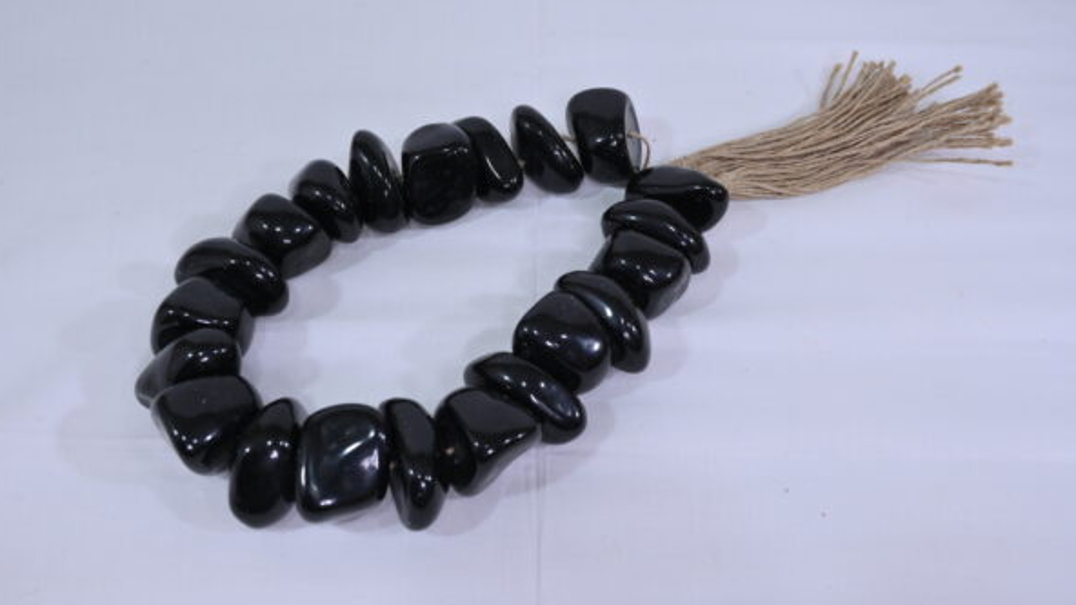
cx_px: 534
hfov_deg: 56.6
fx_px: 999
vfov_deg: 33.7
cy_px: 286
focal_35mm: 35
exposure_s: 1/125
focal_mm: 33
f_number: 8
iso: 640
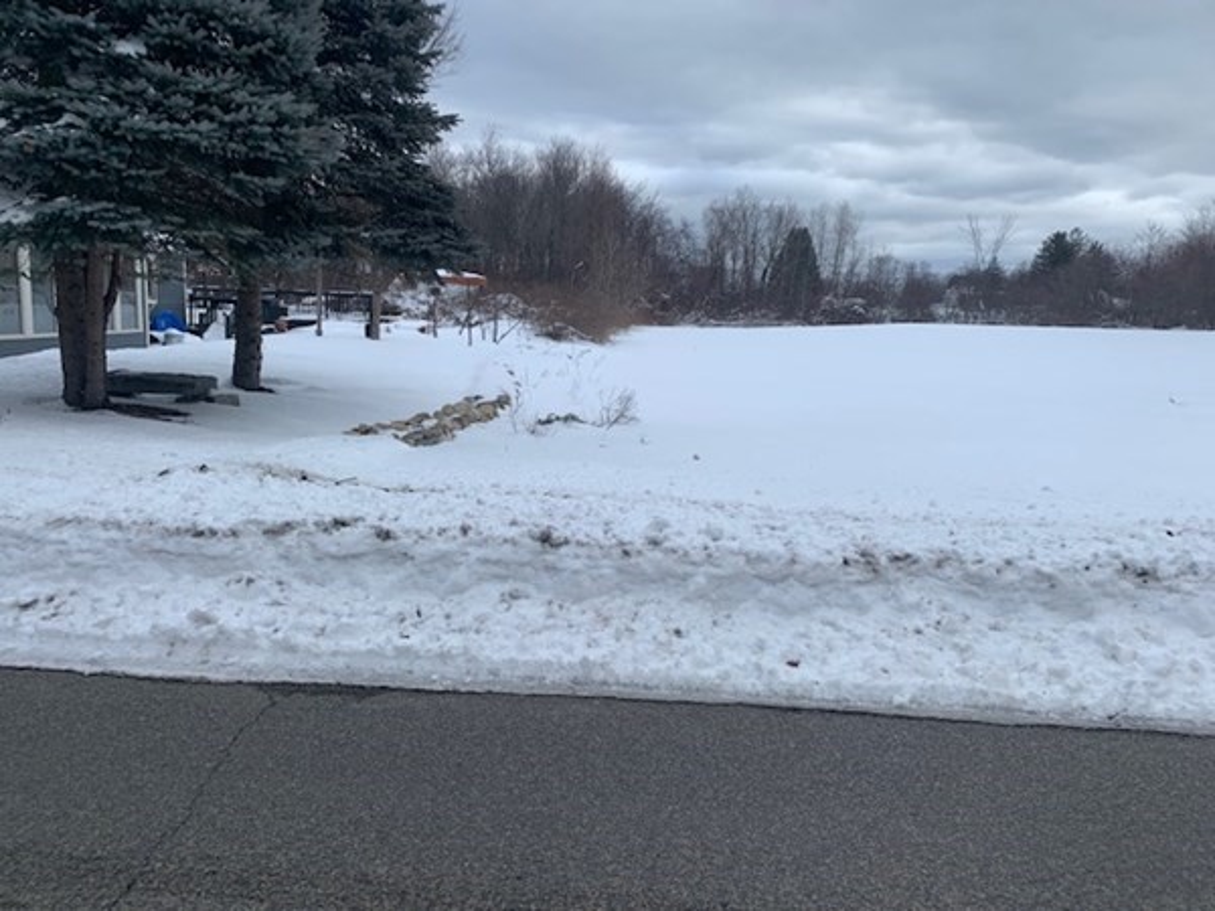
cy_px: 456
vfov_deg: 53.1
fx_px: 913
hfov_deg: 67.3
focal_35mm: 26
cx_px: 608
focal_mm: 4.25
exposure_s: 1/1065
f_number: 1.8
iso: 25
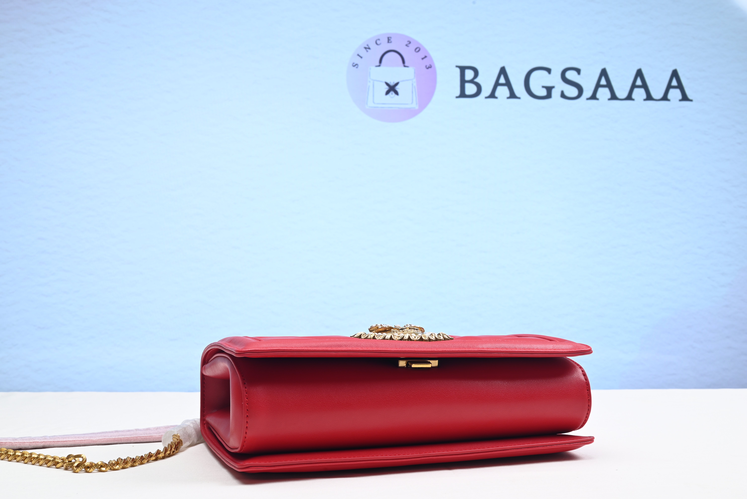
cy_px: 250
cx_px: 374
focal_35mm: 40
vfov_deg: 33.4
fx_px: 830
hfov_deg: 48.4
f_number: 16
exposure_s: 1/2
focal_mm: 40
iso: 100
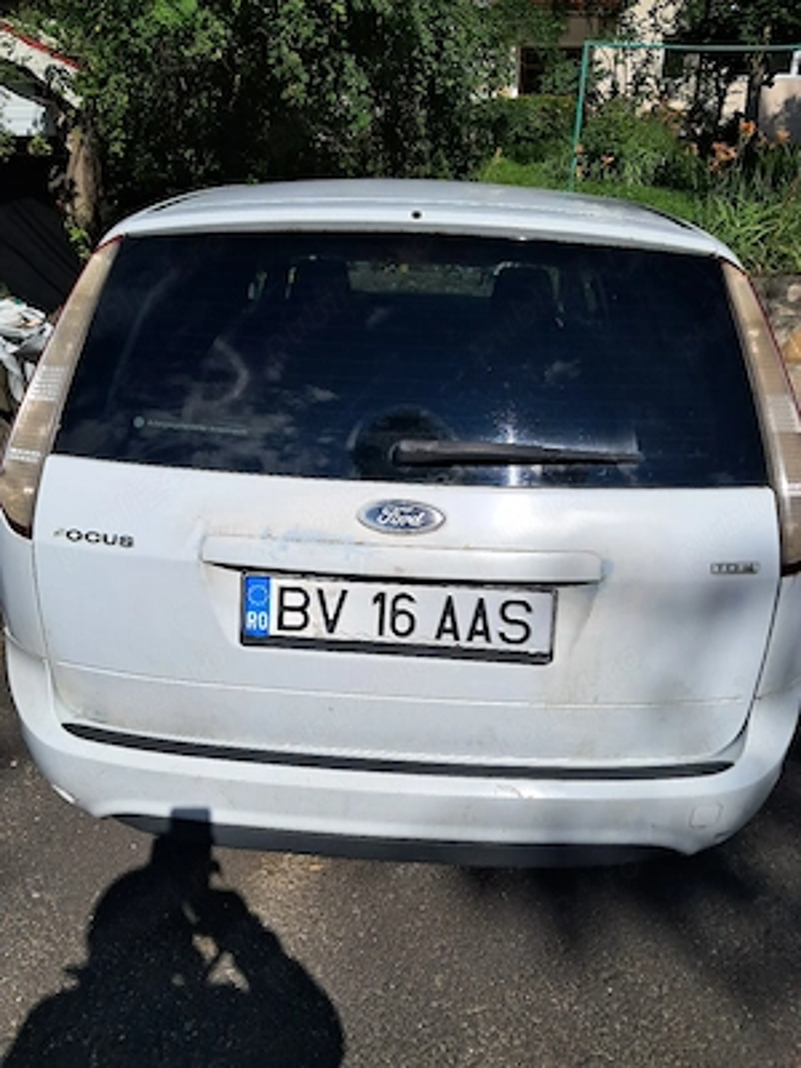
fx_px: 833
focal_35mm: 27
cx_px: 400
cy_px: 534
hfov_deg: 51.4
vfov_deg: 65.3
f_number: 1.8
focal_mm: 4
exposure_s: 1/2000
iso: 50
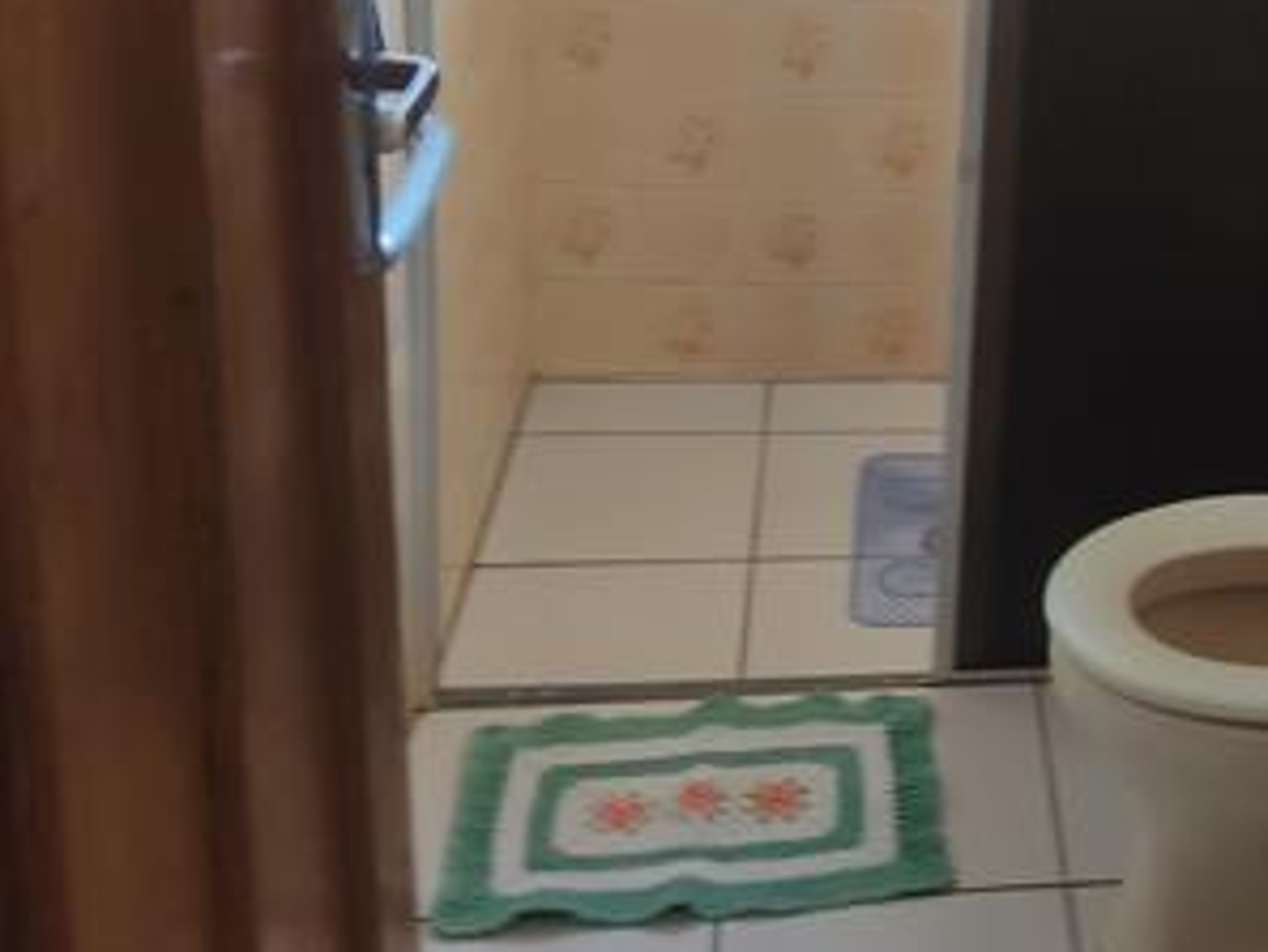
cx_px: 1223
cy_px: 13
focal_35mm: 56
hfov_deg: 32.0
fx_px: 2052
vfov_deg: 25.0
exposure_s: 1/30
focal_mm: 4.74
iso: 252
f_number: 1.79
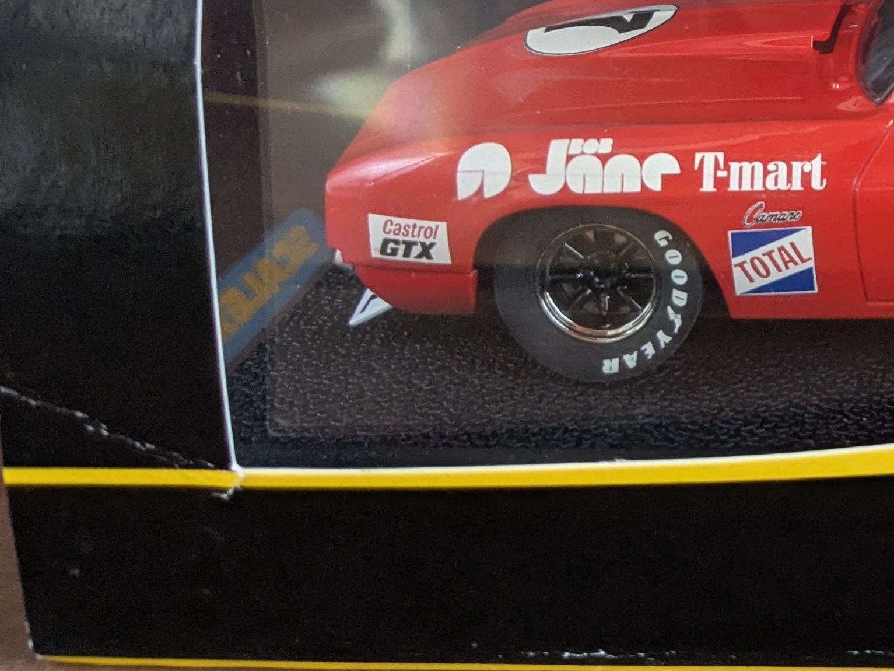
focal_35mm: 71
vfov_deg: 19.3
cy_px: -173
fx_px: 1834
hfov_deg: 24.0
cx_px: 1172
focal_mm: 4.38
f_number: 1.73
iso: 216
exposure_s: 1/33.3
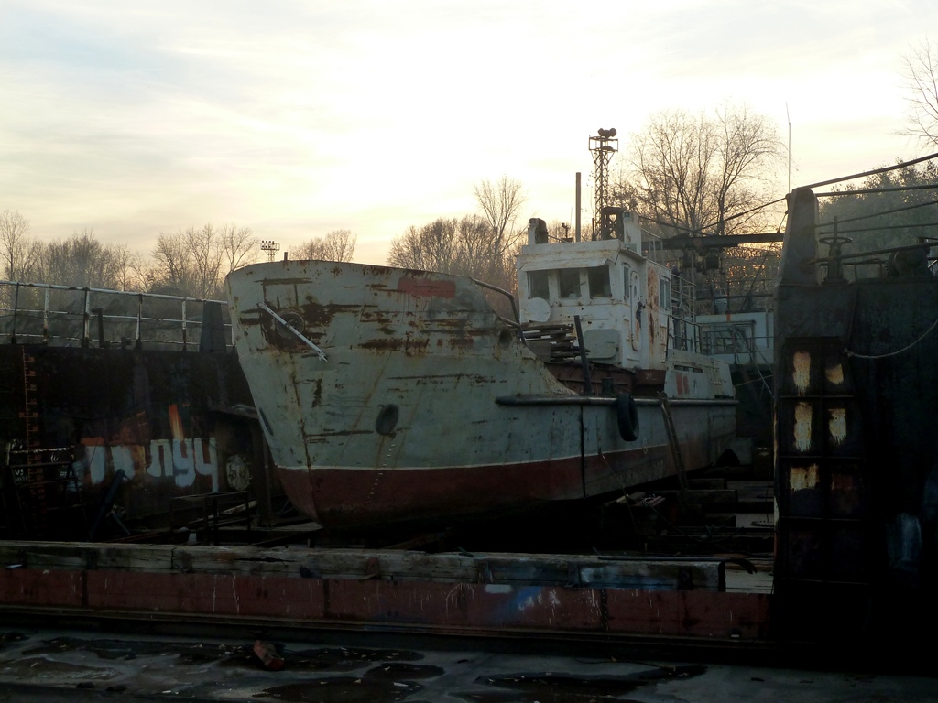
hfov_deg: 39.7
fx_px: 1301
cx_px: 469
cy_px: 352
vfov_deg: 30.3
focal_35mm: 48
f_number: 3.8
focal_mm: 7.9
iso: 125
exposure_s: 1/80
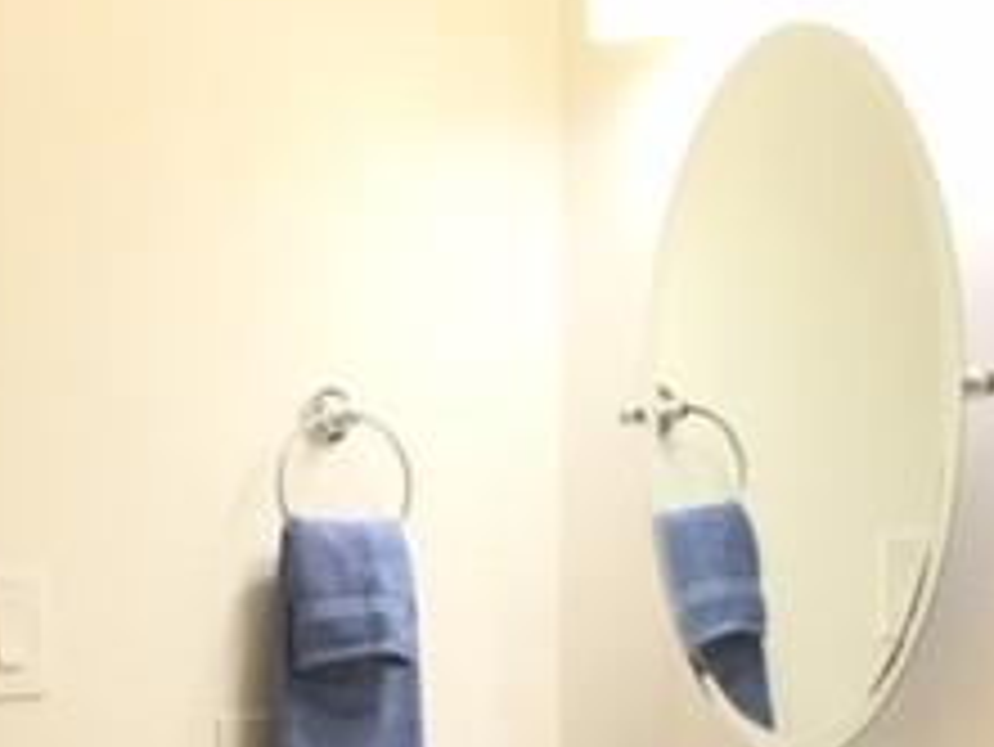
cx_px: 436
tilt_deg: -6.7
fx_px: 2413
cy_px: 900
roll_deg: -0.3
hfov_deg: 23.3
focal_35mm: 84
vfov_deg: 16.8
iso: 50
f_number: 2.2
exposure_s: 1/120
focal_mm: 4.15
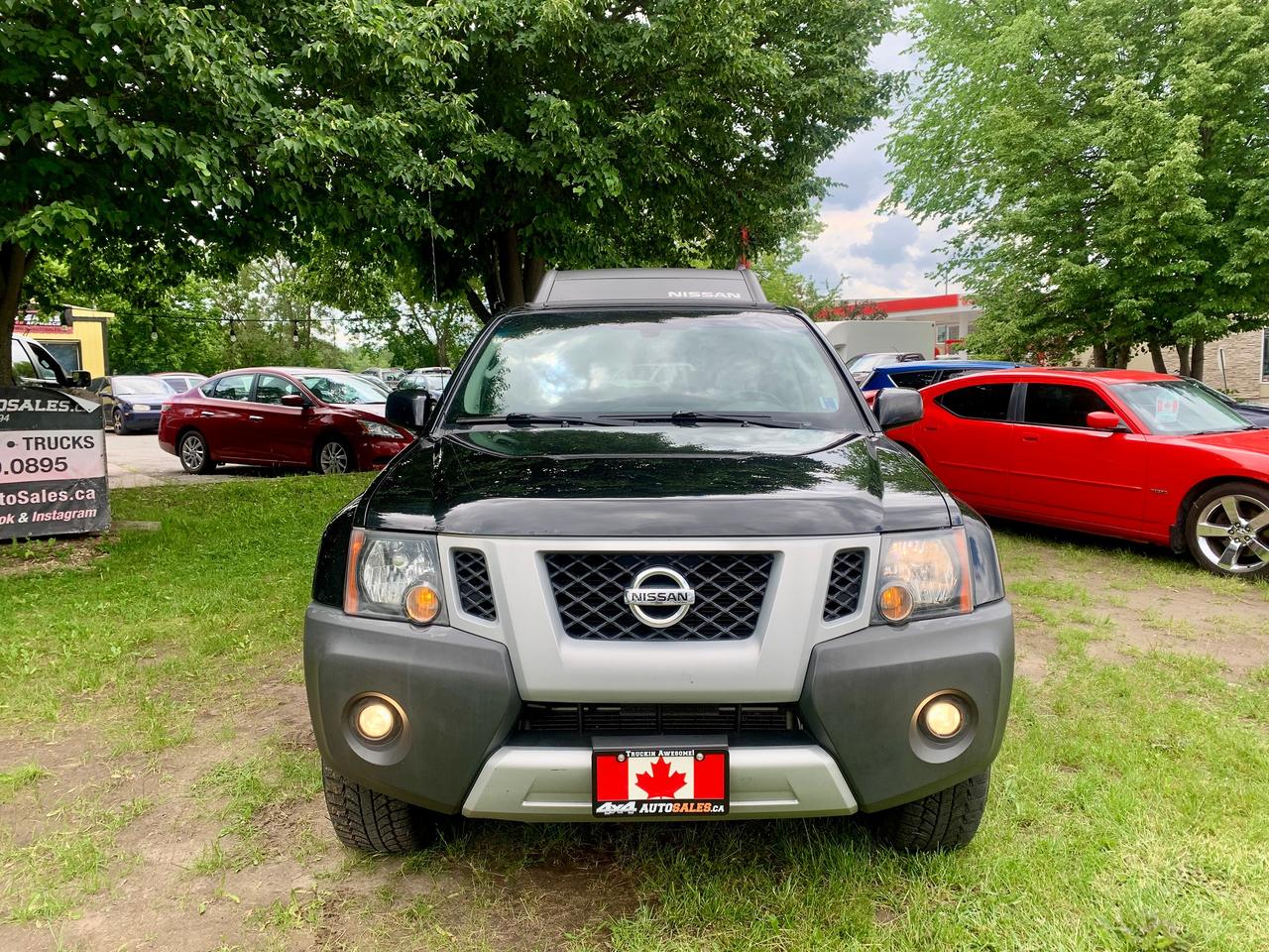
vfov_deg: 53.1
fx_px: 953
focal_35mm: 26
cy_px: 476
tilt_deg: -6.9
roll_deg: +0.5
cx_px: 634
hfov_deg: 67.3
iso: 25
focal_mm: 4.25
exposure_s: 1/601
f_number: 1.8
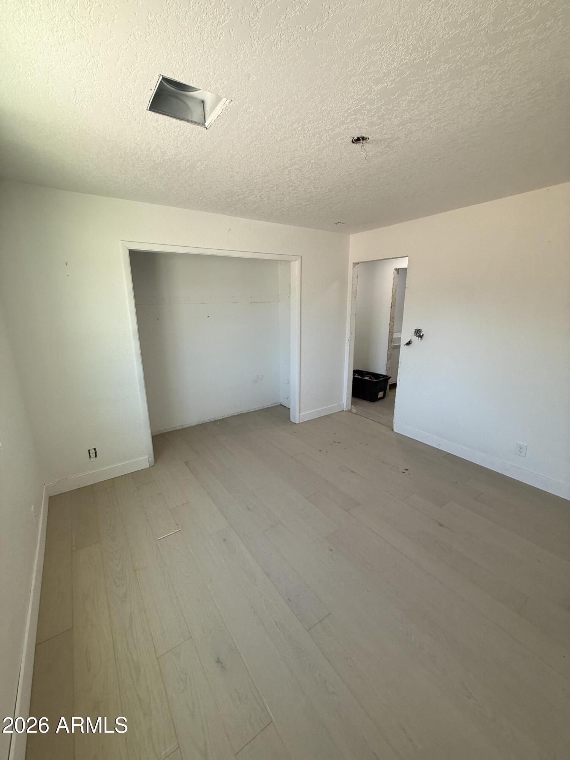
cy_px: 380
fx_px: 307
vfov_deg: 102.1
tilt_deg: -9.9
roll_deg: +0.0
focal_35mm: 14
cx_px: 285
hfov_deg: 85.7
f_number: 2.2
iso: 125
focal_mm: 2.22
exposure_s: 1/120
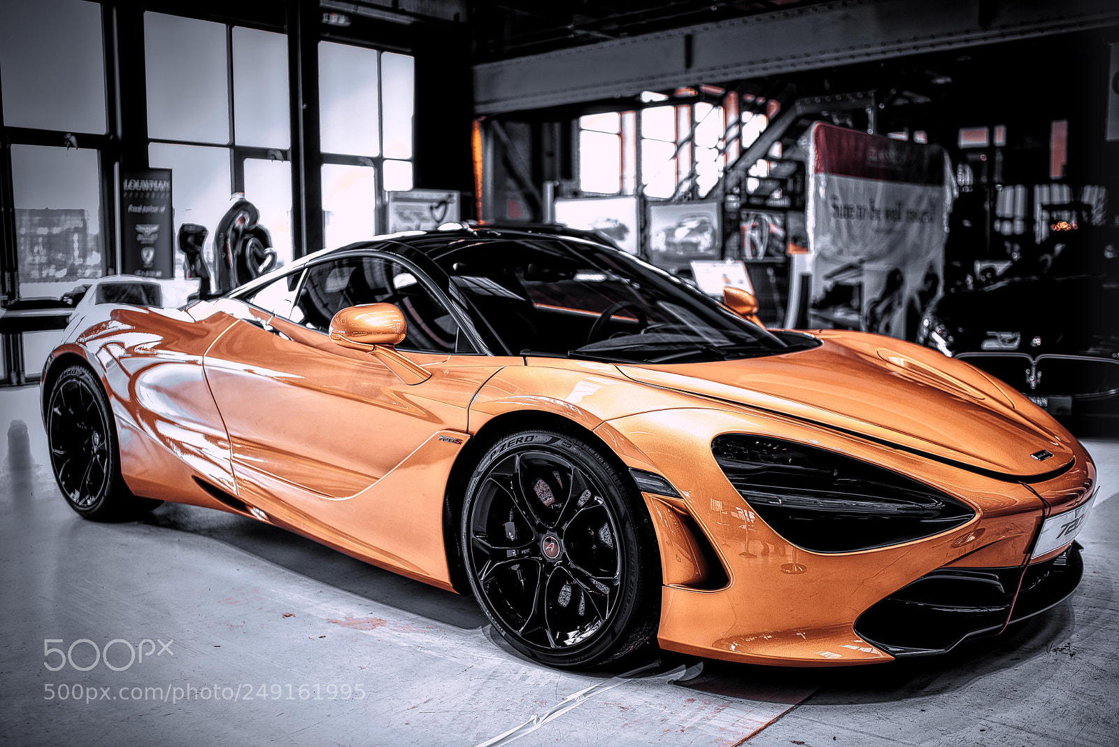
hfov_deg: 54.4
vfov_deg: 37.9
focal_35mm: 35
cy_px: 374
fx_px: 1088
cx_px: 560
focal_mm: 35
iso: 100
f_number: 1.4
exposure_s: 1/50
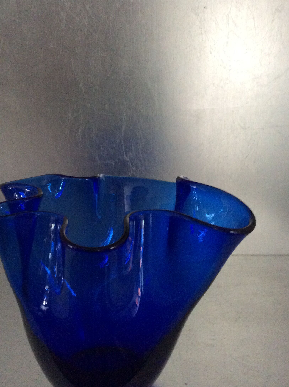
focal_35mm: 38
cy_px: 195
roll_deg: +2.3
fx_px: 424
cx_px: 124
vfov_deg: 49.0
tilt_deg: -12.7
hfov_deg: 37.5
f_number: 2.4
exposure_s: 1/25
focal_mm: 3.3
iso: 320
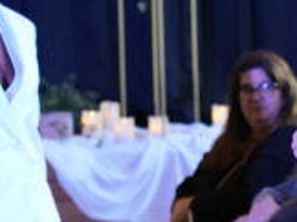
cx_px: 193
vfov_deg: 3.5
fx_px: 3650
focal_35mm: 426
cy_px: -83
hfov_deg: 4.7
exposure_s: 1/160
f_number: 2.8
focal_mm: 70
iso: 2500
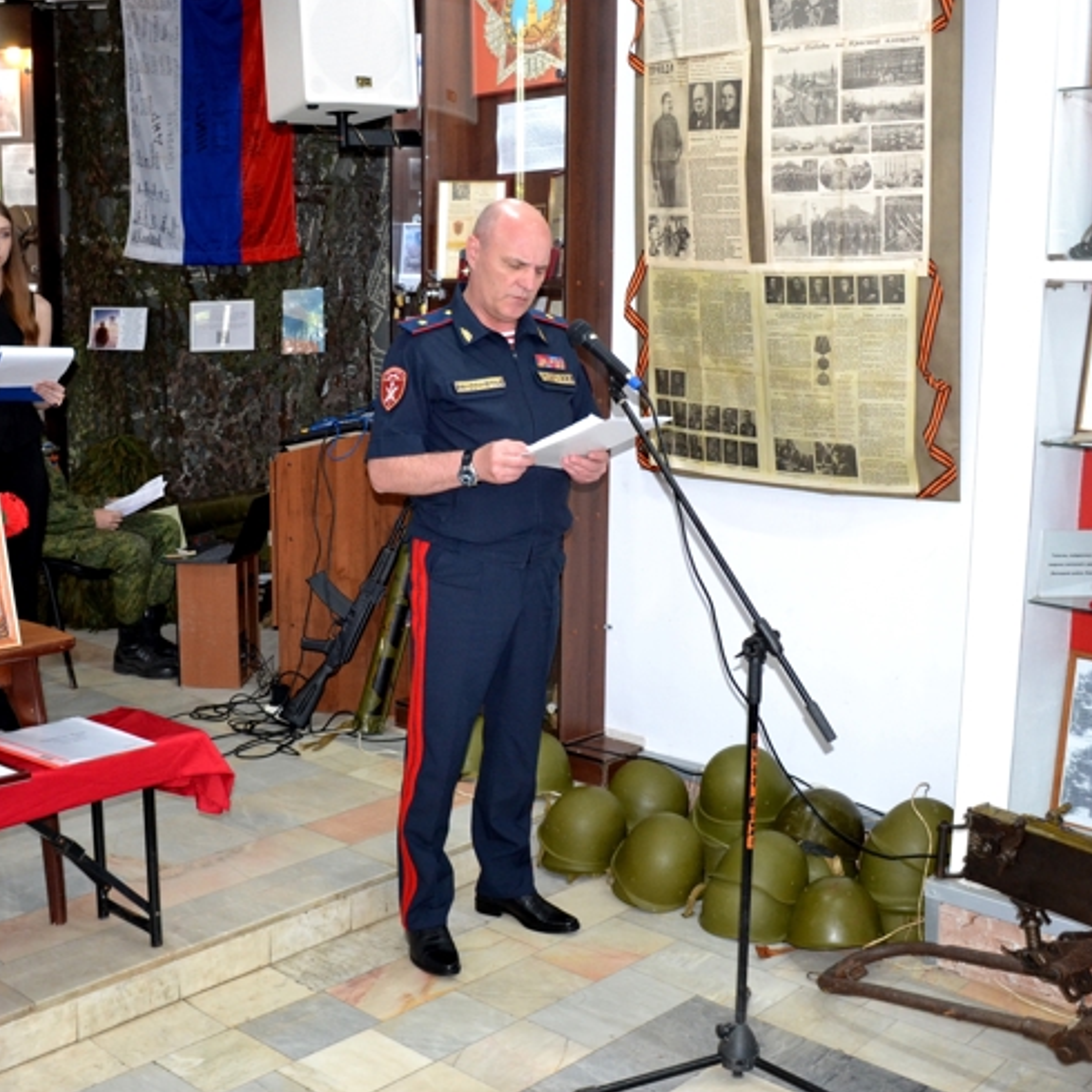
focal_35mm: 39
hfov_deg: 42.8
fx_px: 1392
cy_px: 546
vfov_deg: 42.8
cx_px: 526
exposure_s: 1/60
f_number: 3.5
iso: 1400
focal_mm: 20
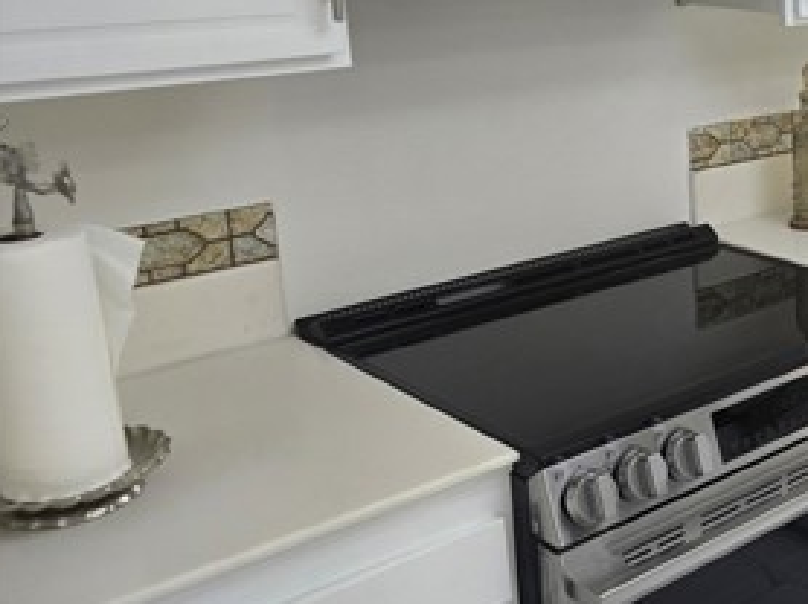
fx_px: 1236
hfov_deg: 31.5
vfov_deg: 27.3
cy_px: 197
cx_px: 918
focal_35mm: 53
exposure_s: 1/120
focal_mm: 6.3
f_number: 1.7
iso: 100
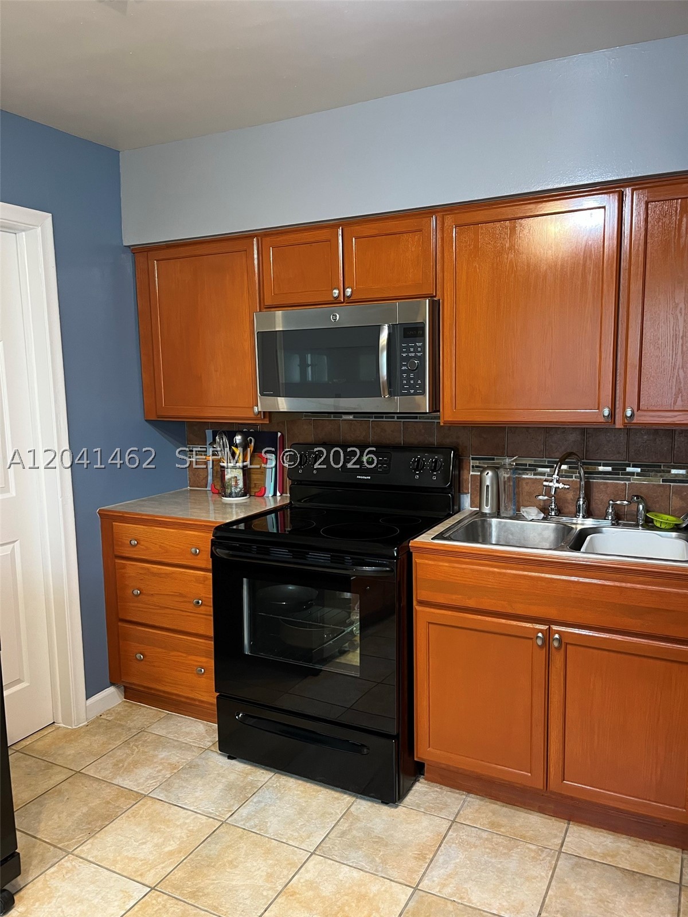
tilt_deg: -7.7
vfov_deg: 67.3
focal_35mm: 26
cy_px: 458
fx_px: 689
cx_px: 344
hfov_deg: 53.1
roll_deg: +2.5
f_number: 1.6
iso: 200
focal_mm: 5.1
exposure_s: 1/60
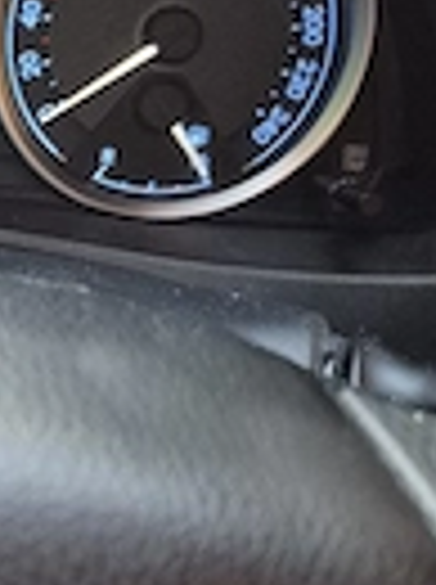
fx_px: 1196
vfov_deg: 27.4
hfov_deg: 18.6
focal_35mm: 71
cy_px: 324
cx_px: -193
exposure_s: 1/100
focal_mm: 5.4
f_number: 1.8
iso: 1250
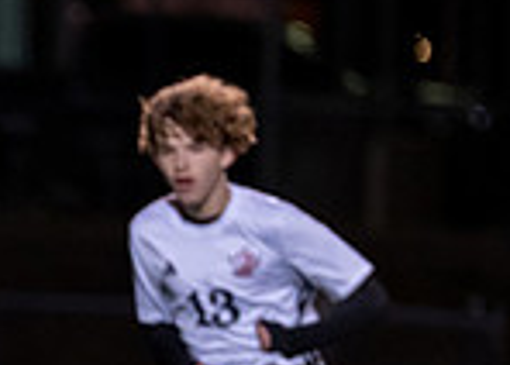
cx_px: -281
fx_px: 14077
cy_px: 603
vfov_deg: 1.5
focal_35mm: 971
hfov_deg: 2.1
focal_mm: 200
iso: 2500
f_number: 2.8
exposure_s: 1/1000
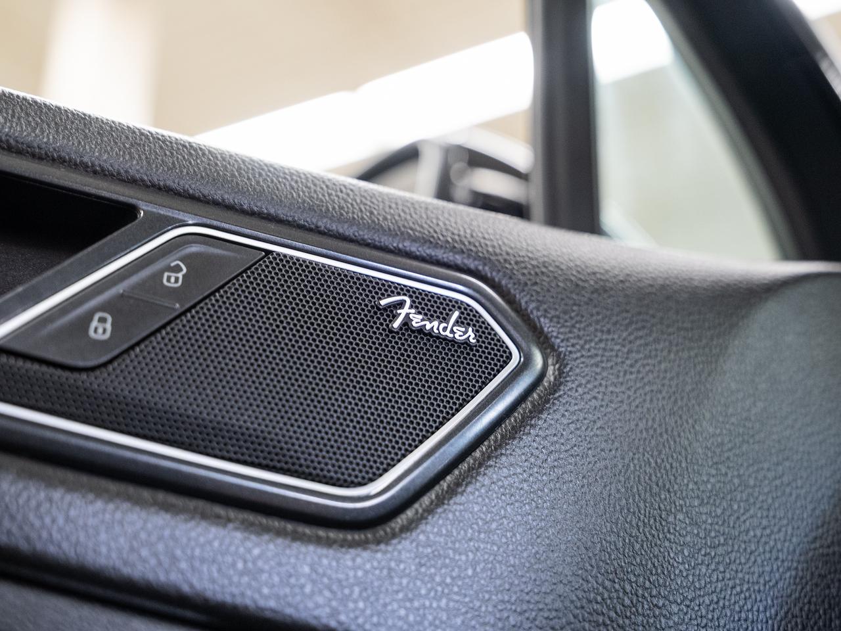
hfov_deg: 41.0
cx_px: 420
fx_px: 1125
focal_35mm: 46
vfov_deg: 31.3
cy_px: 316
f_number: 4
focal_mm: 42.8
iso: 800
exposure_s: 1/40
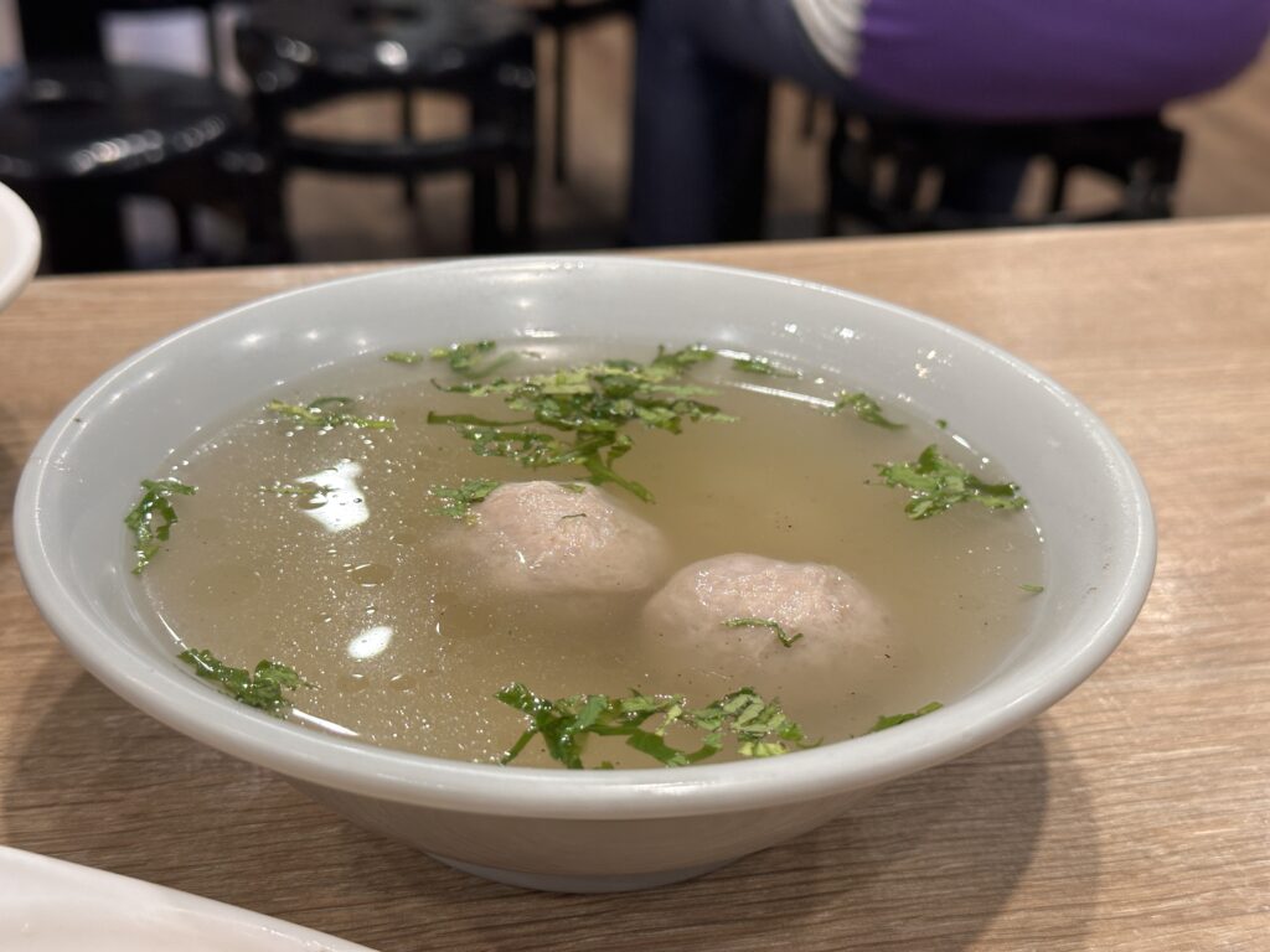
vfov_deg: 30.3
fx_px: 1761
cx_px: 635
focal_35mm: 48
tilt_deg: -27.0
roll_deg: -1.9
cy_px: 476
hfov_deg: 39.7
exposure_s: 1/60
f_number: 1.78
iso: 160
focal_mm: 6.86
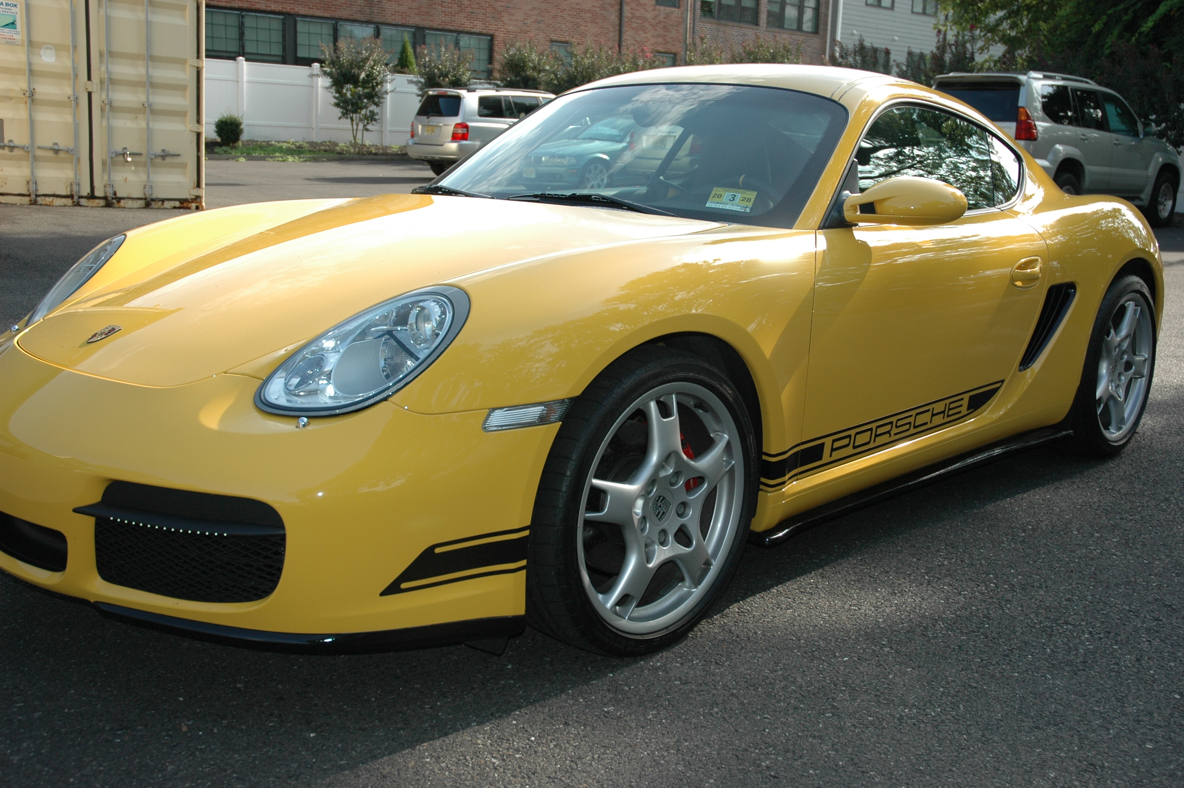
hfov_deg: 53.2
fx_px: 1183
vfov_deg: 36.8
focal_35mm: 36
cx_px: 592
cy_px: 394
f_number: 5
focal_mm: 24
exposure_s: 1/500
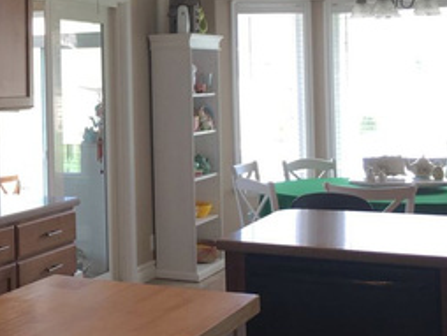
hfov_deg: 25.5
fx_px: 944
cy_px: 88
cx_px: 11
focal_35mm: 73
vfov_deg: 20.1
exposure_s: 1/60
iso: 25
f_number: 2.2
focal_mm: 4.15
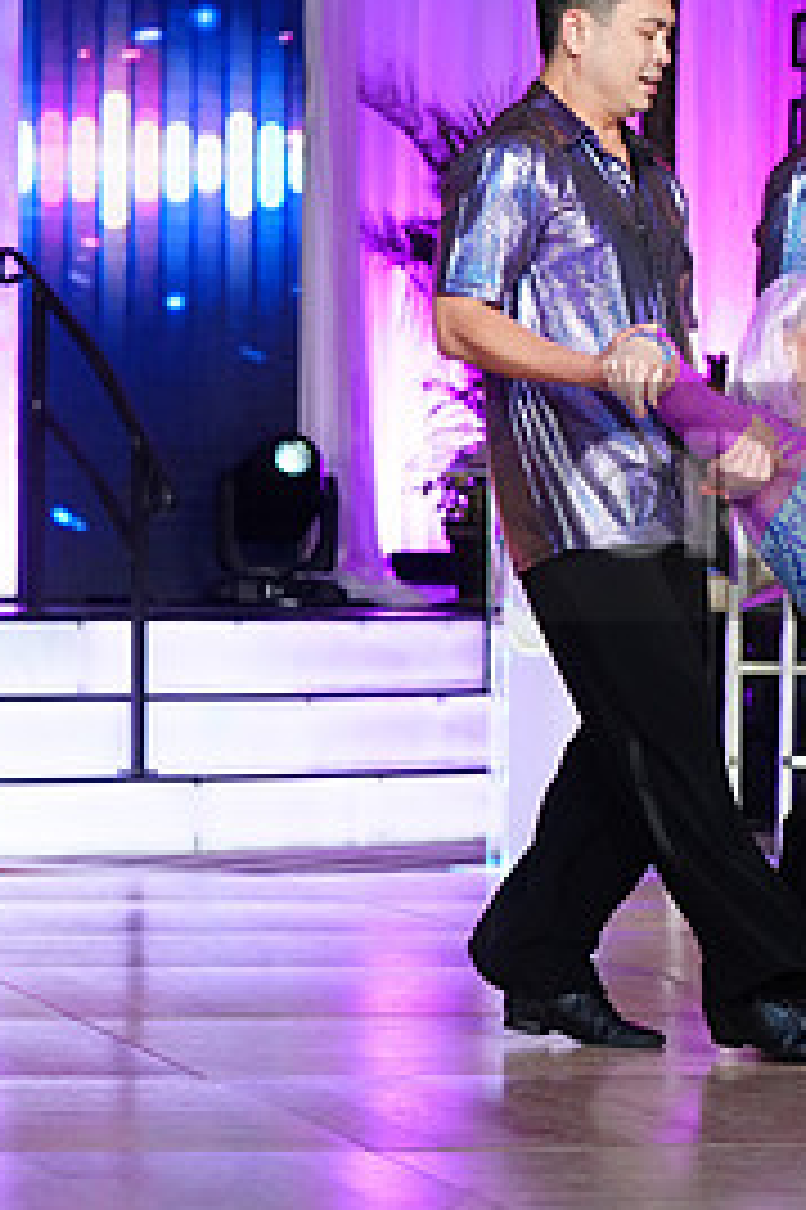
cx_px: 1022
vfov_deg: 11.4
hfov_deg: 7.5
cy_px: 502
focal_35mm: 181
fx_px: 6086
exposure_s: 1/400
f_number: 4
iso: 2500
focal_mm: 84
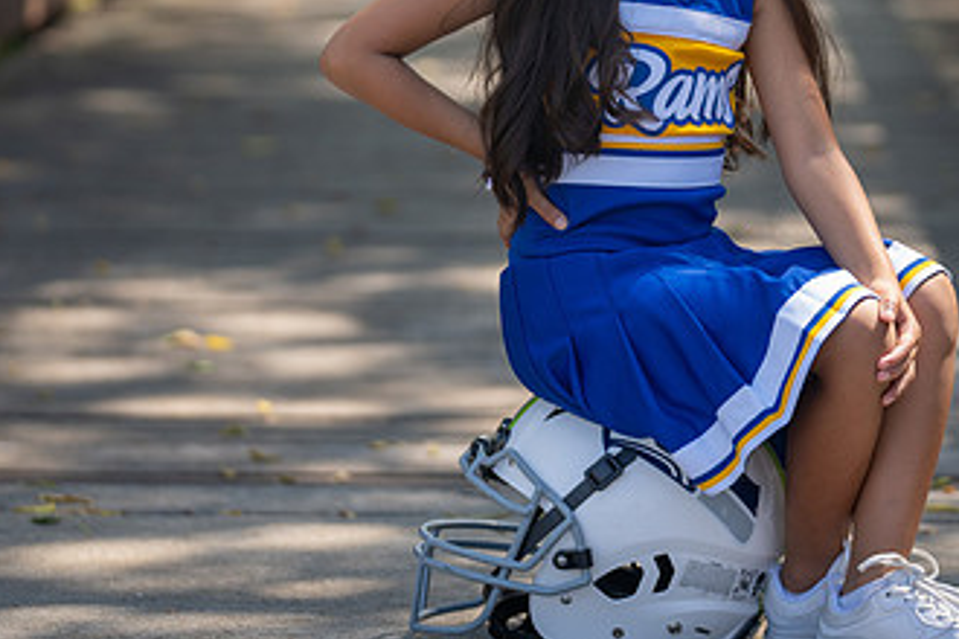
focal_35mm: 193
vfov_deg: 7.1
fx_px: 5141
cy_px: 109
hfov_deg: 10.6
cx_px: 619
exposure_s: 1/400
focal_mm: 108
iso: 100
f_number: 2.8
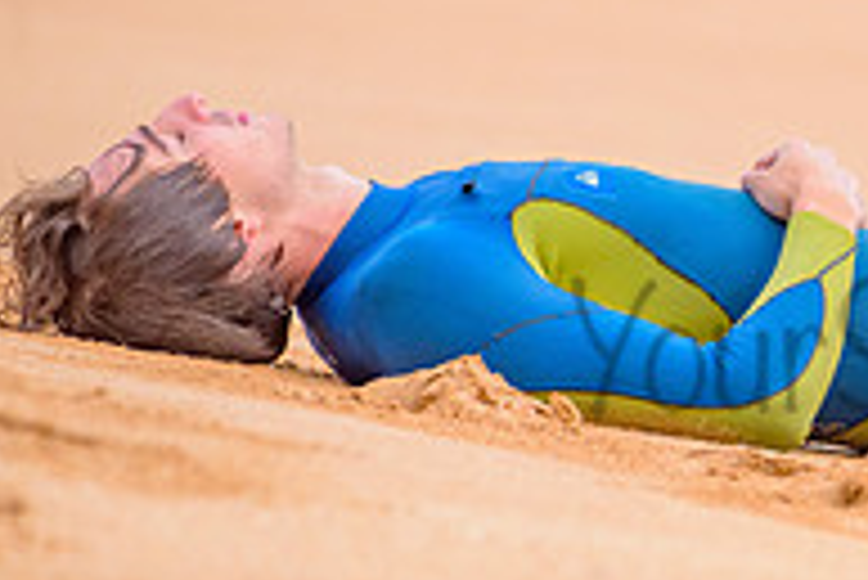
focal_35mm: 1499
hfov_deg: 1.4
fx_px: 36169
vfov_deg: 0.9
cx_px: 1034
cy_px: 308
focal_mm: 500
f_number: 5.6
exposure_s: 1/2000
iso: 1100
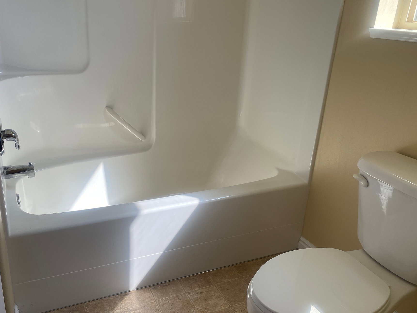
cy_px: 146
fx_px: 373
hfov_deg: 58.2
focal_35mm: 31
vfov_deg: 45.4
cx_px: 186
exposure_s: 1/360
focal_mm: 4.25
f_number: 1.8
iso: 32
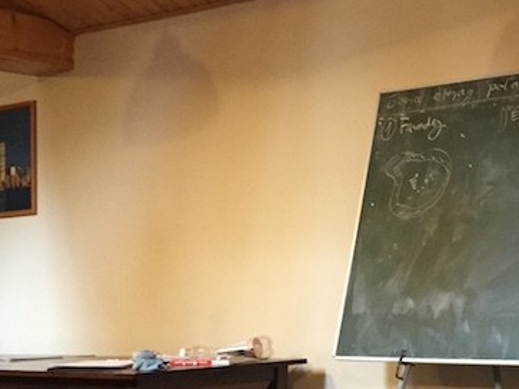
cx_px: 562
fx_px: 959
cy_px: 293
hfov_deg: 27.8
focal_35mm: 64
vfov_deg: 22.7
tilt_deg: +1.5
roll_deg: +0.9
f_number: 2.2
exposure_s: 1/17
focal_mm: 4.15
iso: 250
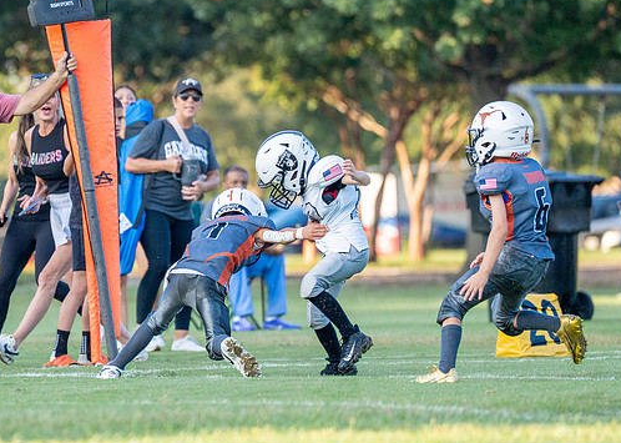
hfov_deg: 5.1
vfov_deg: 3.6
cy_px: 202
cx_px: 187
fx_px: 7032
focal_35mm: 399
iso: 320
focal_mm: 200
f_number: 2.8
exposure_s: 1/3200
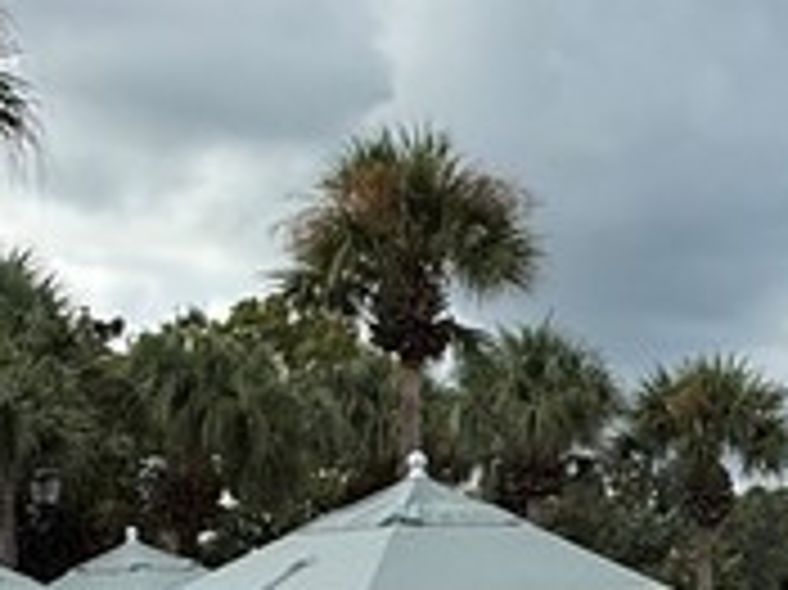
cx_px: 923
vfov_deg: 17.6
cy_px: 554
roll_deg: +1.1
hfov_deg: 22.2
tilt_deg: +2.4
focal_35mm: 82
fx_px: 1865
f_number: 2.2
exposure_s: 1/2320
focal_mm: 2.22
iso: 50
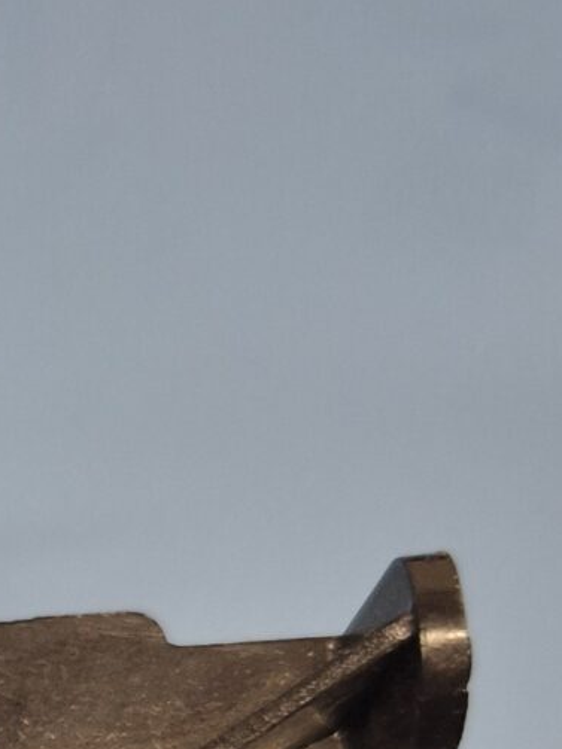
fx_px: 2534
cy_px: 952
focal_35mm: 117
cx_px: -616
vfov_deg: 16.0
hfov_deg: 11.3
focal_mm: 5.4
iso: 400
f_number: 1.8
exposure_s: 1/120
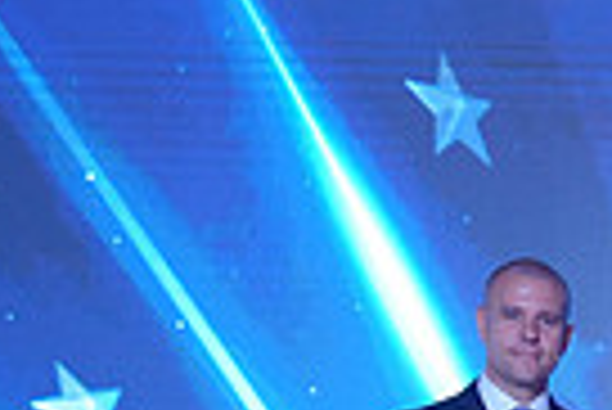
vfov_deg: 9.4
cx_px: 954
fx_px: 2314
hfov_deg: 14.0
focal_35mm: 136
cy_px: 831
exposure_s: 1/200
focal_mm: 32
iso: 2000
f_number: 7.1
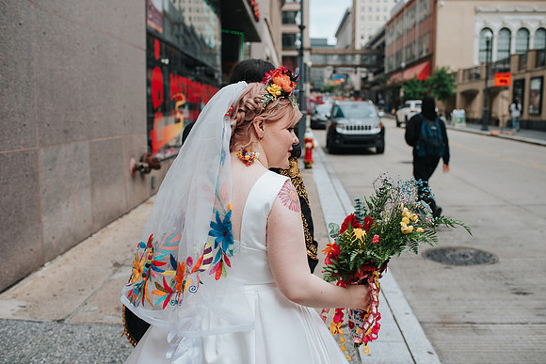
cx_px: 273
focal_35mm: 35
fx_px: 531
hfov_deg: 54.4
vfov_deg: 37.9
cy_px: 182
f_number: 3.5
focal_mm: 35
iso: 220
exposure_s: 1/1250
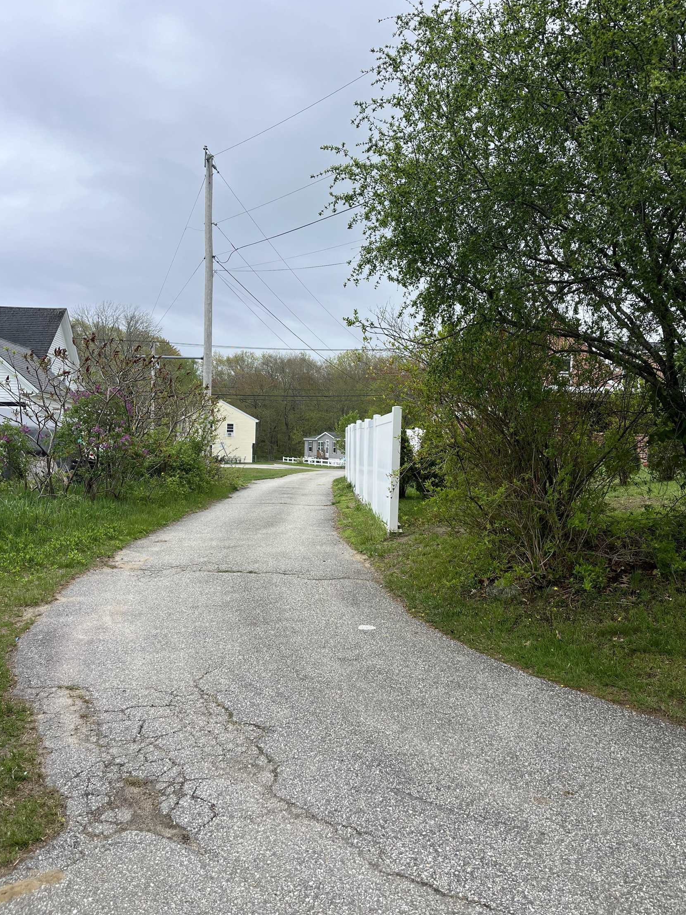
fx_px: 713
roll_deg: -3.1
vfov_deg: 65.3
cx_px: 343
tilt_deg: -1.8
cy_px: 441
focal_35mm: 27
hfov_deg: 51.4
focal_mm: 5.1
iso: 50
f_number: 1.6
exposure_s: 1/2632
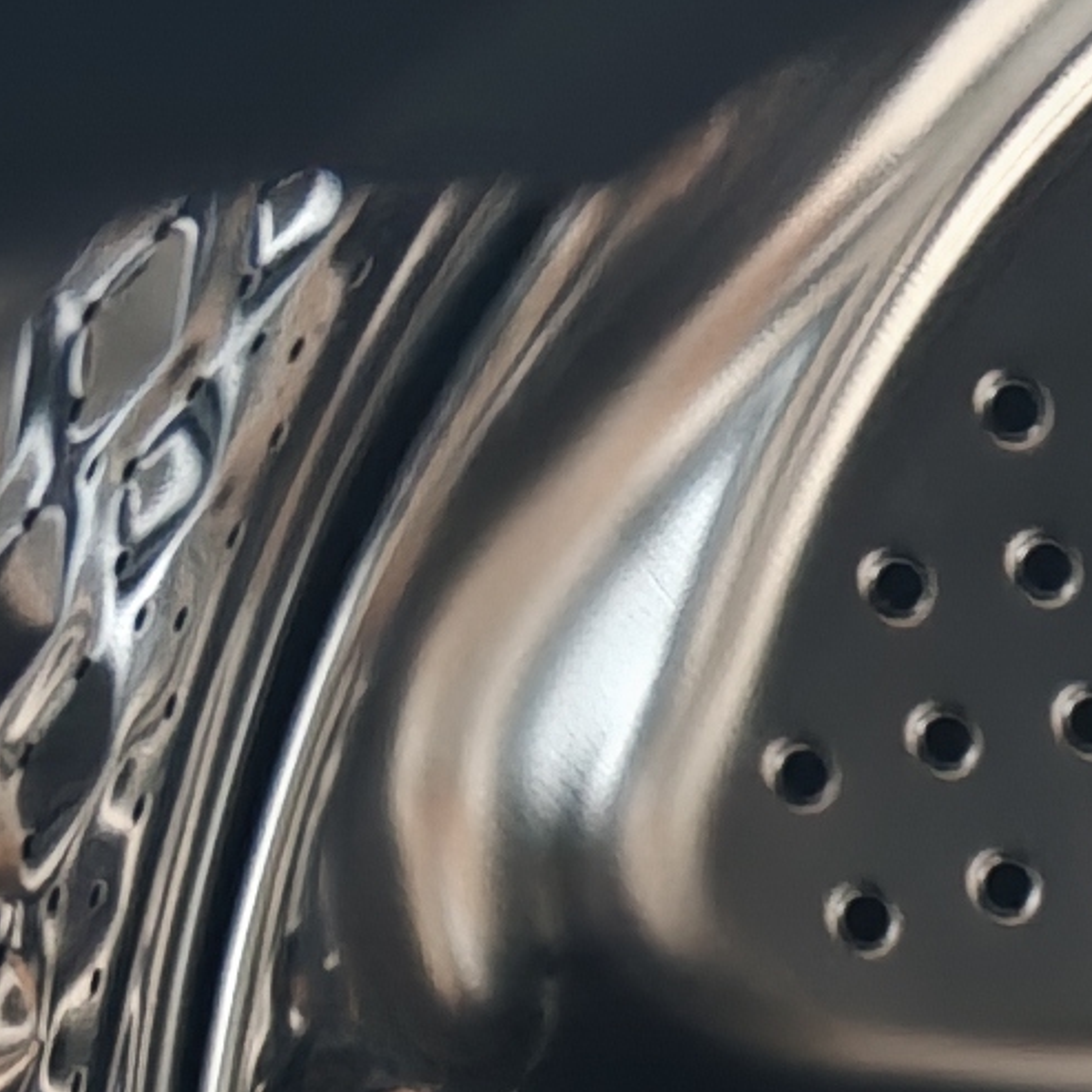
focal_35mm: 169
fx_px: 6032
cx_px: 2182
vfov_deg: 9.2
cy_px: 2724
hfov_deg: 9.6
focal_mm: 8.67
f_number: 1.8
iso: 1600
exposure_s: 1/50
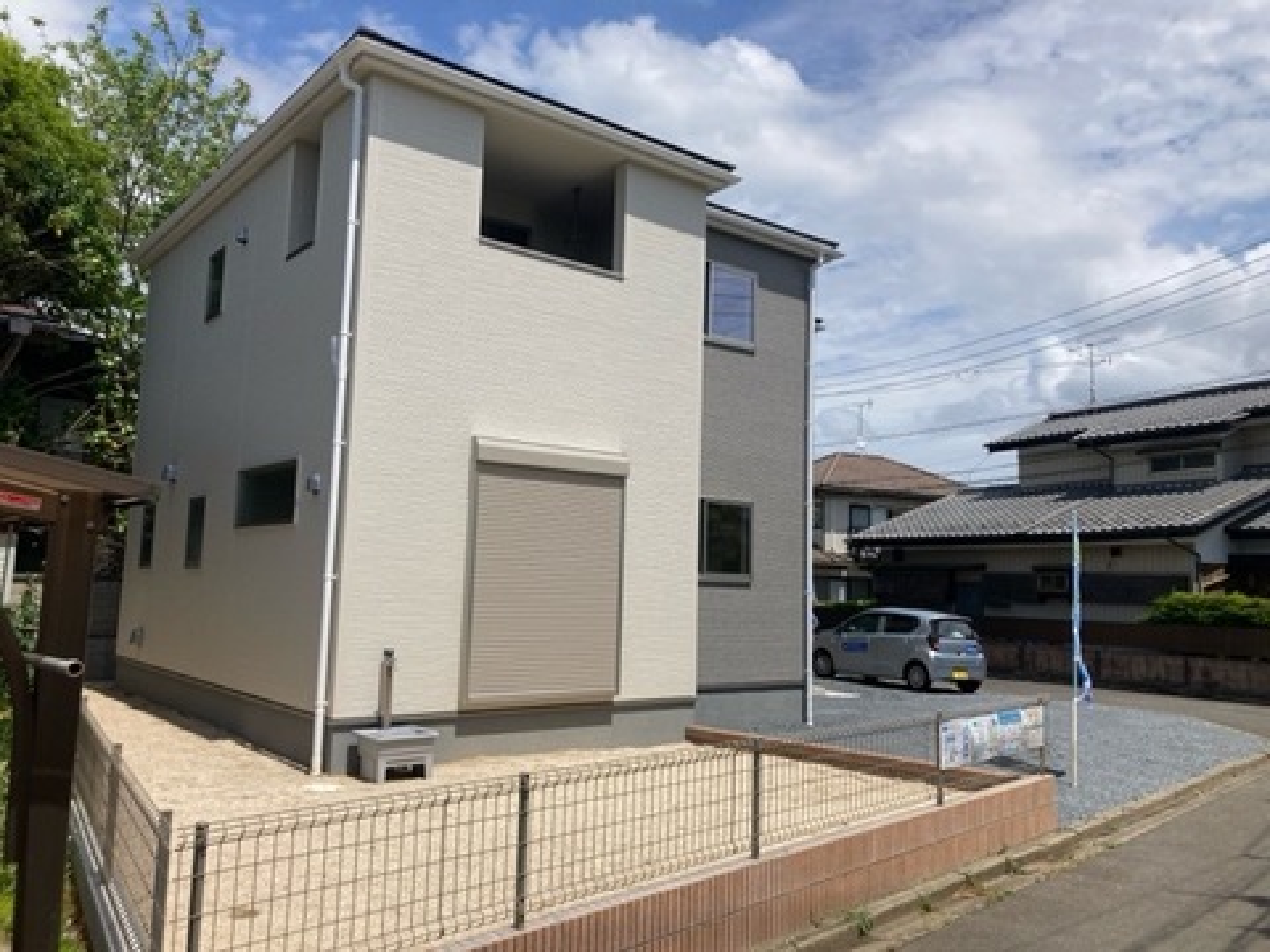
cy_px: 476
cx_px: 635
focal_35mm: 28
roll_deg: -0.9
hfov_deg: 63.4
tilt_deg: +7.1
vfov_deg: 49.7
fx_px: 1027
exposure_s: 1/4049
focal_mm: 3.99
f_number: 1.8
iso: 25
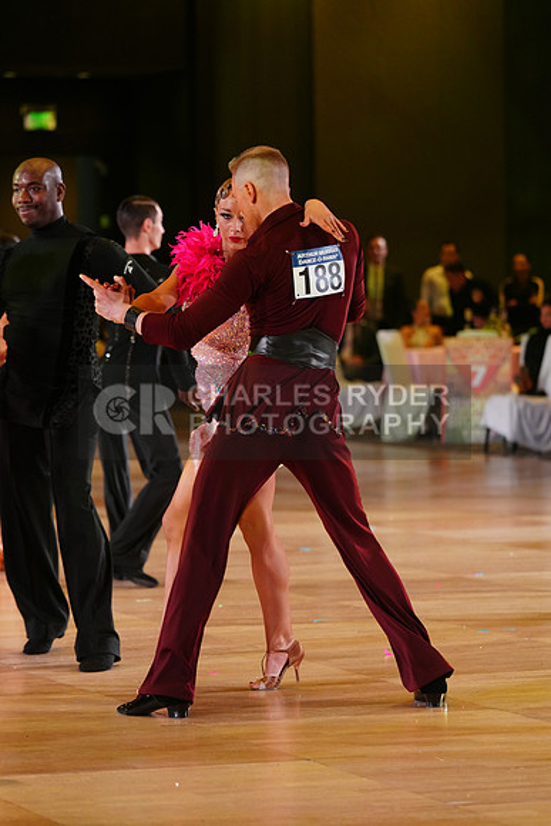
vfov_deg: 13.2
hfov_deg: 8.8
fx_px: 3579
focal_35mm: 156
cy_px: 413
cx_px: 276
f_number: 4
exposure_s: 1/400
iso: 2500
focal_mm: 156
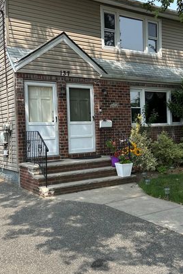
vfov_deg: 47.4
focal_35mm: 41
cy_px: 134
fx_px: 312
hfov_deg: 32.5
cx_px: 111
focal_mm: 6.86
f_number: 1.78
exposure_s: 1/2299
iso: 80
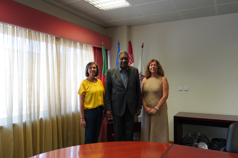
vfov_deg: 43.6
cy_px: 79
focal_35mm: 30
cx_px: 119
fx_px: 198
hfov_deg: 61.9
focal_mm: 30
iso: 2000
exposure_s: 1/160
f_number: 4
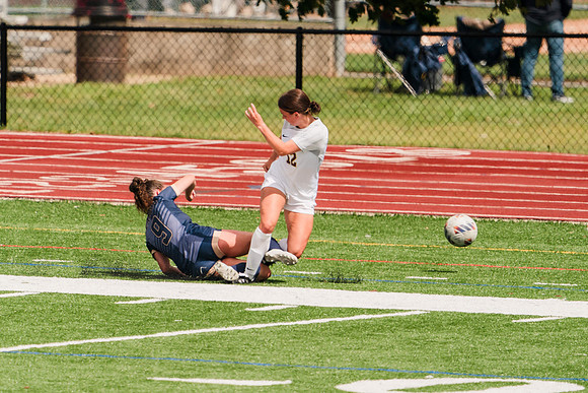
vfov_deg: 1.7
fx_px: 13610
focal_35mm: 833
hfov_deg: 2.5
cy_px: 187
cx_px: 234
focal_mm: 600
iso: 250
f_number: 6.3
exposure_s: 1/1600
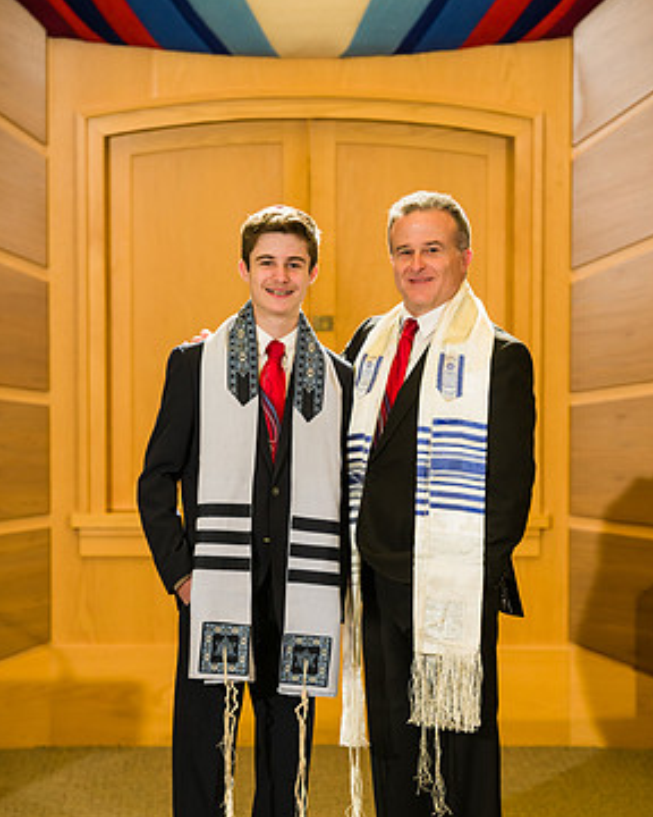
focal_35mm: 176
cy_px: 483
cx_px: 331
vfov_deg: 11.0
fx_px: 4252
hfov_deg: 8.8
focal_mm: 150
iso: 640
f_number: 5.6
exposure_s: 1/200
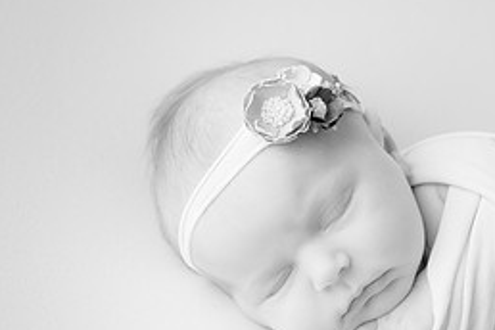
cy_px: 237
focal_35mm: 133
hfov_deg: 15.4
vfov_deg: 10.3
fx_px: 1829
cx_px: 320
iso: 160
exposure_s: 1/160
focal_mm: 50
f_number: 2.8
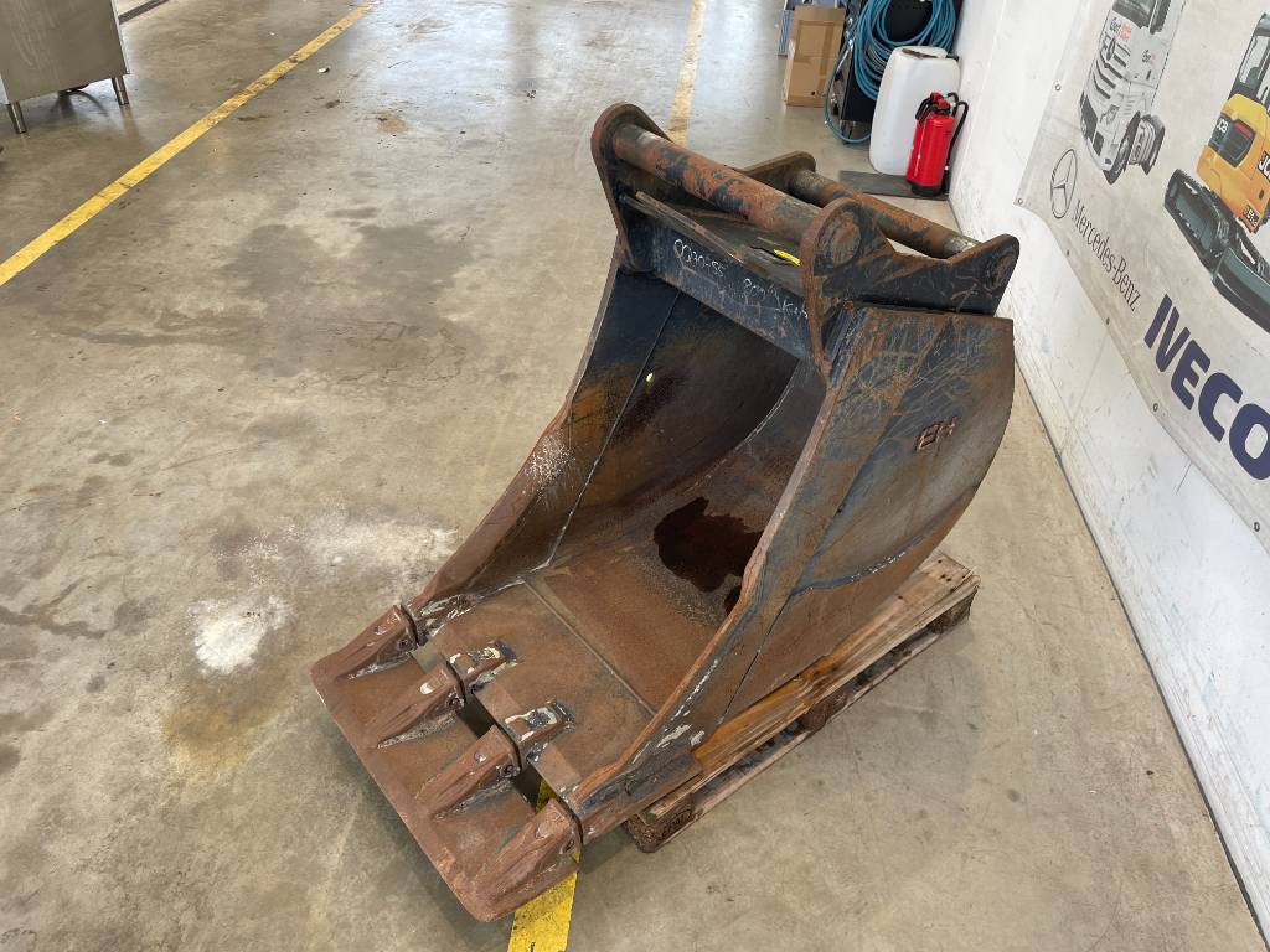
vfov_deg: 53.1
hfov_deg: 67.3
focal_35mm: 26
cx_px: 635
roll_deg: -3.8
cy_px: 476
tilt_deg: -36.8
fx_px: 954
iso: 32
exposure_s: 1/123
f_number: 1.6
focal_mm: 4.2
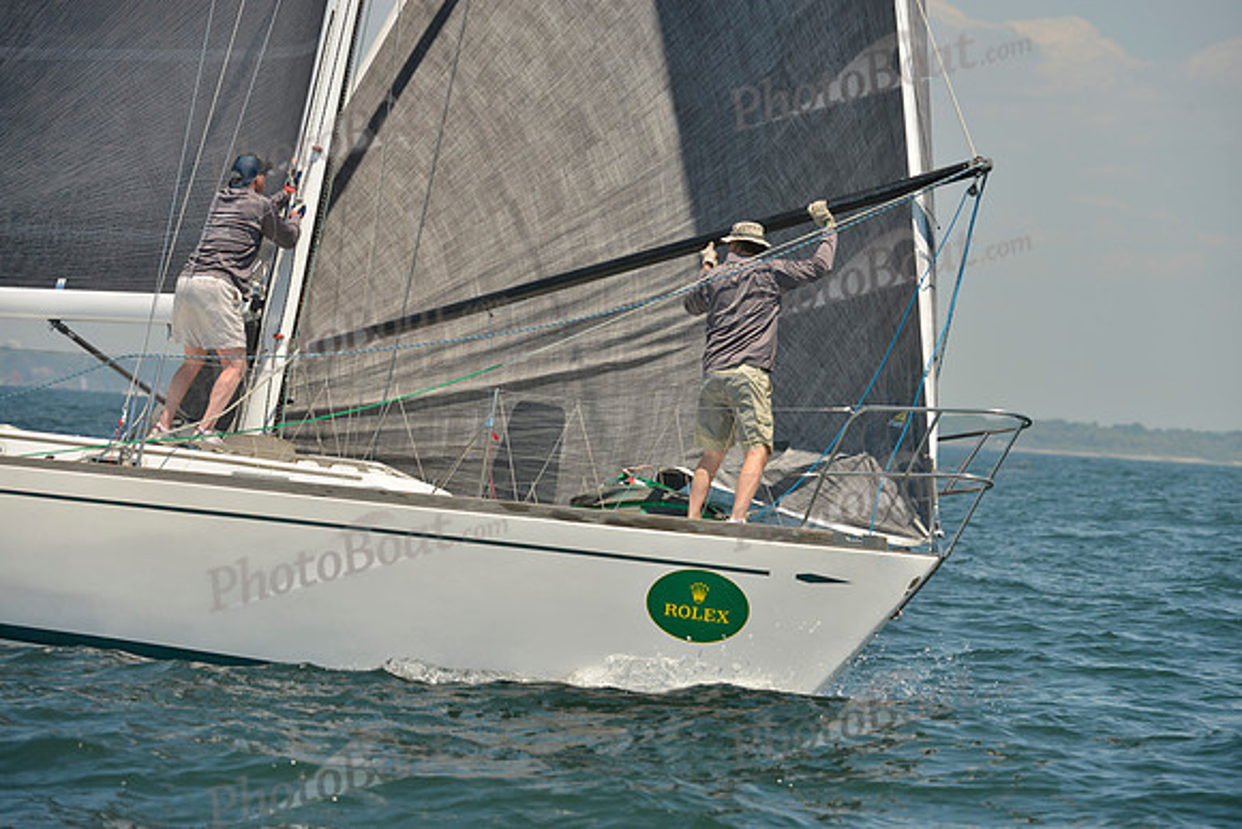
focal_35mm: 240
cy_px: 414
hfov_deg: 8.6
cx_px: 621
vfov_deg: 5.7
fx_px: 8282
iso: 280
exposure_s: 1/1250
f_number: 8
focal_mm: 240
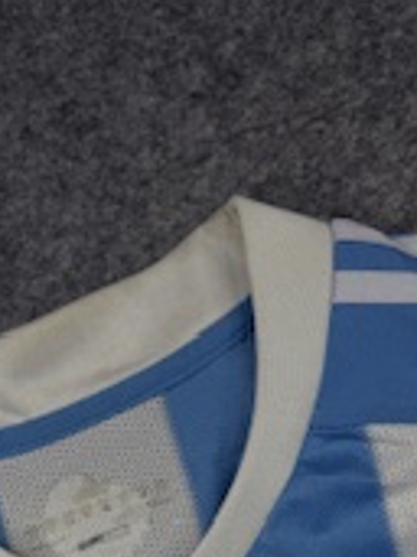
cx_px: 166
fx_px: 1447
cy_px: 831
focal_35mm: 90
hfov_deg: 16.4
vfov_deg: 19.1
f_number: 1.78
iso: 80
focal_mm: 6.76
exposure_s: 1/654
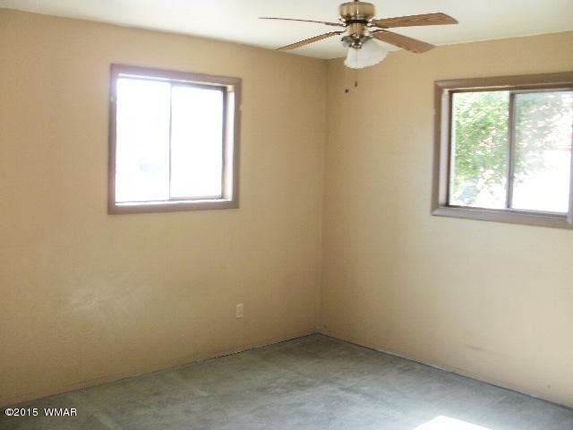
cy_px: 215
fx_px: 596
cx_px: 286
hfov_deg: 51.4
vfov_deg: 39.7
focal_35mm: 36
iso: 100
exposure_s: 1/30
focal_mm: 6.3
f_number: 3.5
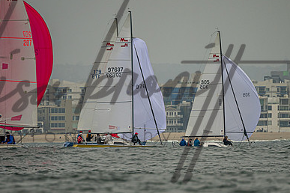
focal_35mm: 805
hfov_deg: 2.6
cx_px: 150
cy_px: 124
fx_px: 6484
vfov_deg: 1.7
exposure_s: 1/4000
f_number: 5.6
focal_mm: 400
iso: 250
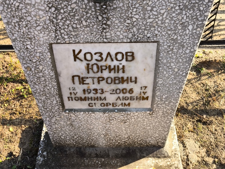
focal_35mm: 50
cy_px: 84
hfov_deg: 38.2
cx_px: 112
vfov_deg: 29.1
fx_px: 325
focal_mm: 4.71
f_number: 1.7
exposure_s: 1/273
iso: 50
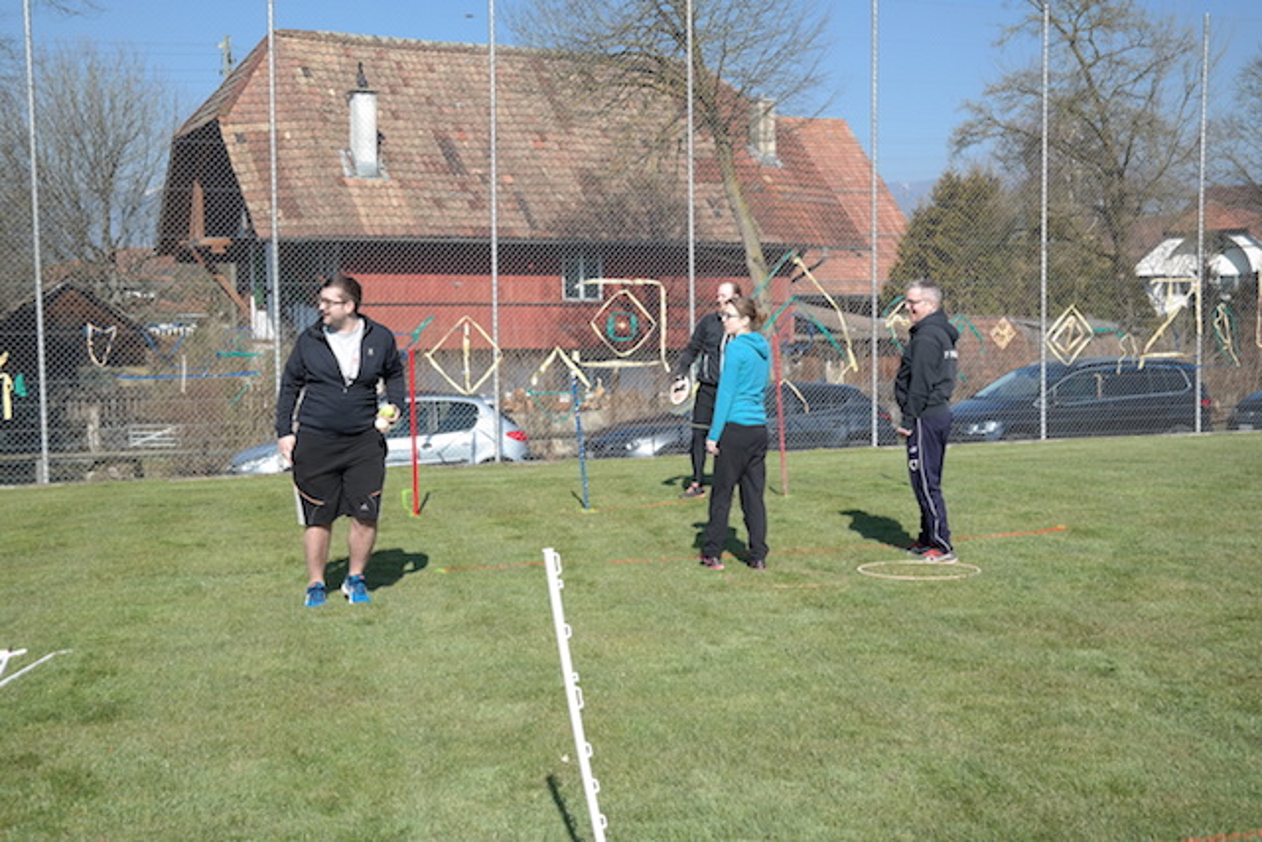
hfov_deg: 44.5
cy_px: 421
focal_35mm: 44
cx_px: 631
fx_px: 1543
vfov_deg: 30.5
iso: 100
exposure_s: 1/250
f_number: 6.3
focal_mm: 29
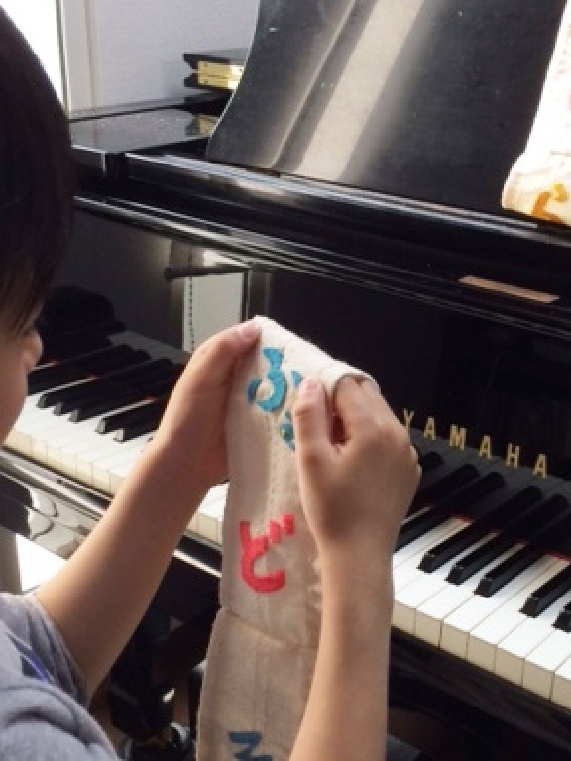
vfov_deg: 38.1
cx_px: 319
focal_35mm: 50
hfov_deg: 29.1
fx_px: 1100
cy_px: 422
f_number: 2.2
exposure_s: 1/30
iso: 50
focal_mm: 4.12
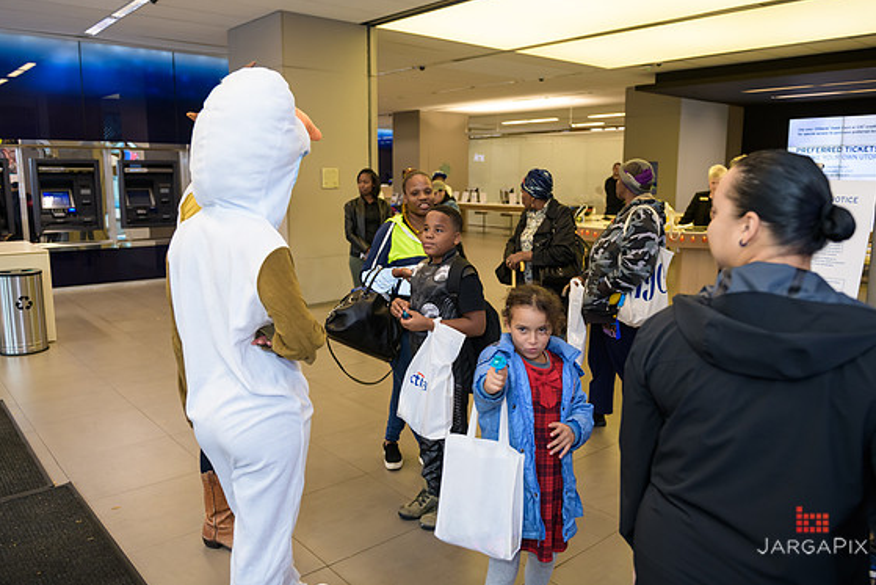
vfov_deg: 46.4
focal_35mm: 28
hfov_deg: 65.4
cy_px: 285
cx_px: 453
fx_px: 681
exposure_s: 1/125
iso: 800
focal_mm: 27
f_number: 3.2
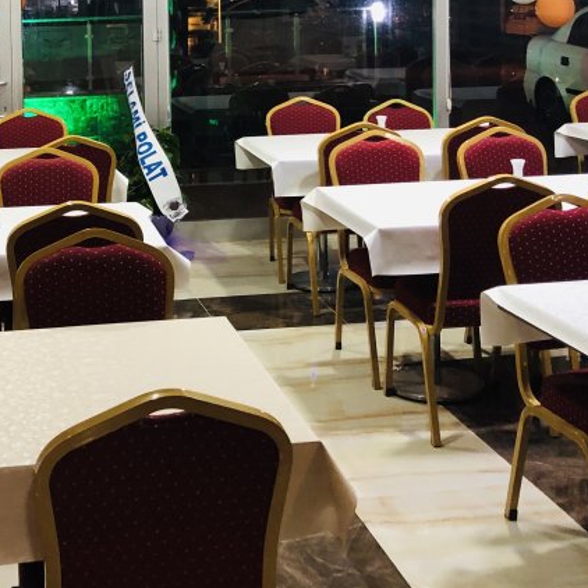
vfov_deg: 27.6
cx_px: 150
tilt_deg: -3.0
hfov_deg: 28.2
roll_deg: +1.6
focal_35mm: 60
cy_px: 61
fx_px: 1153
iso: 100
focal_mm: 3.99
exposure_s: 1/17
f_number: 1.8
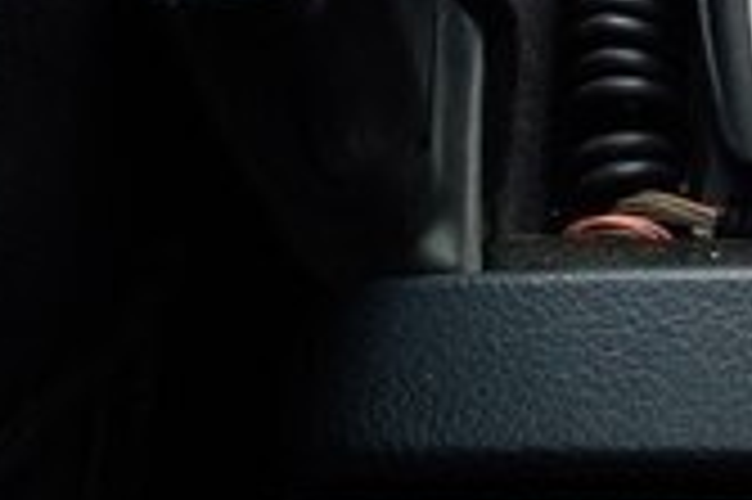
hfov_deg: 20.4
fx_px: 2003
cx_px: 806
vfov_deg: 13.4
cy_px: -239
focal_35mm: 96
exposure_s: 1/100
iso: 40
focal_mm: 3.3
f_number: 2.2
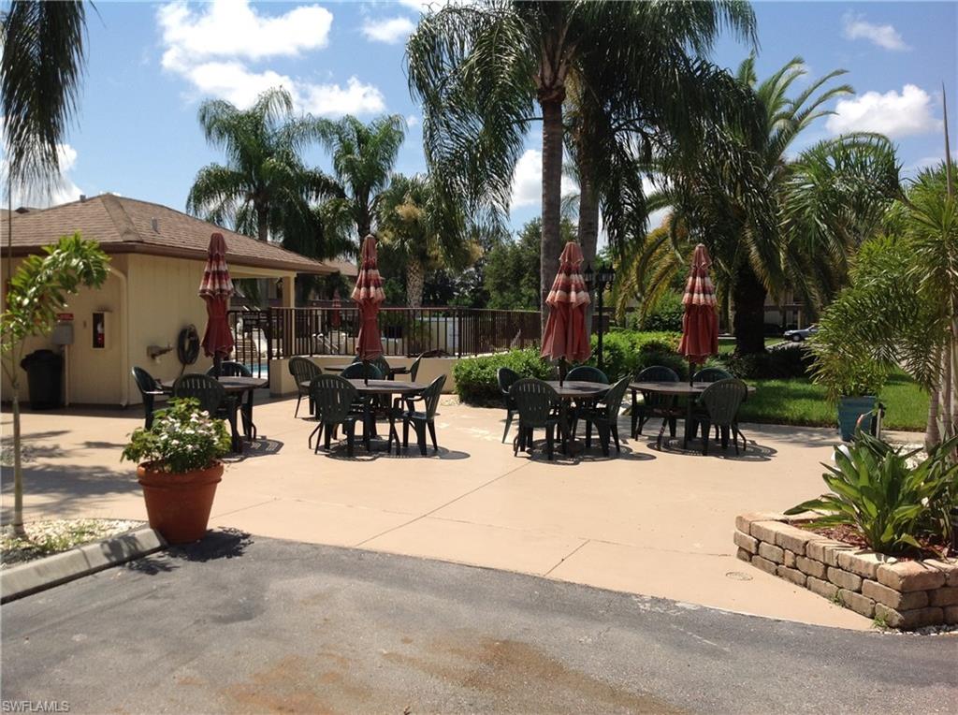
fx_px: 967
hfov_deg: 52.7
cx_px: 479
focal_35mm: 35
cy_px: 358
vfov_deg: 40.6
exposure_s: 1/2160
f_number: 2.4
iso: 50
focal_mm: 4.28
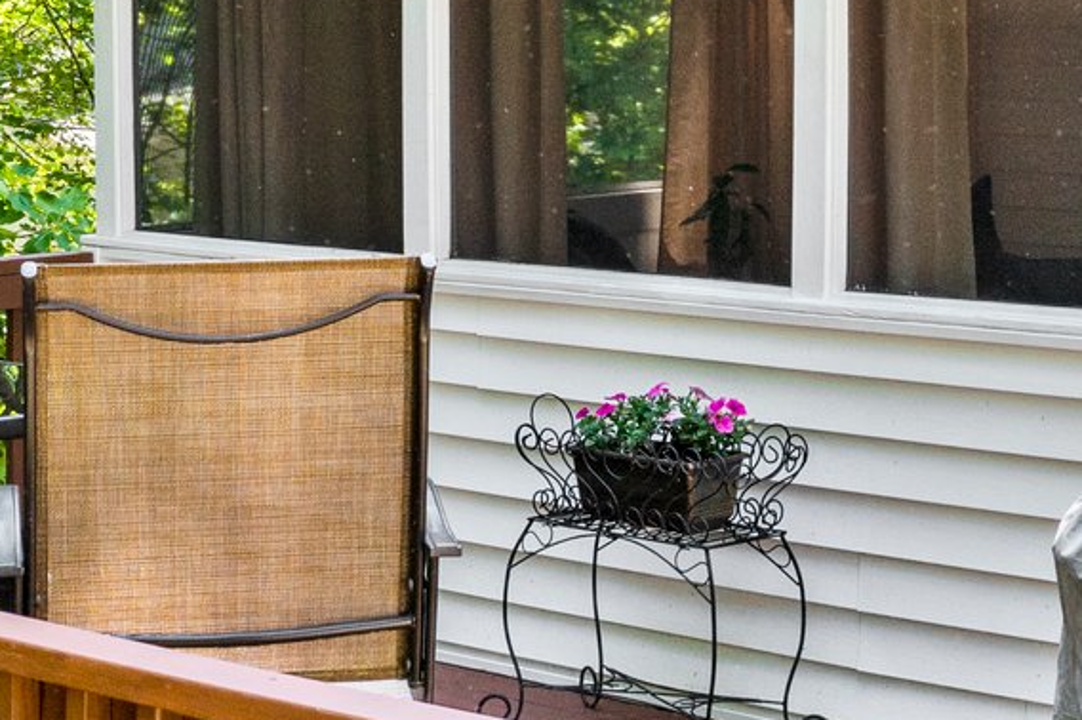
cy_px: 23
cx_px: 688
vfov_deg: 13.4
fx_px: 3034
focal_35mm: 101
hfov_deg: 20.2
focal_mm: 10.26
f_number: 4.5
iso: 100
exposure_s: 1/200
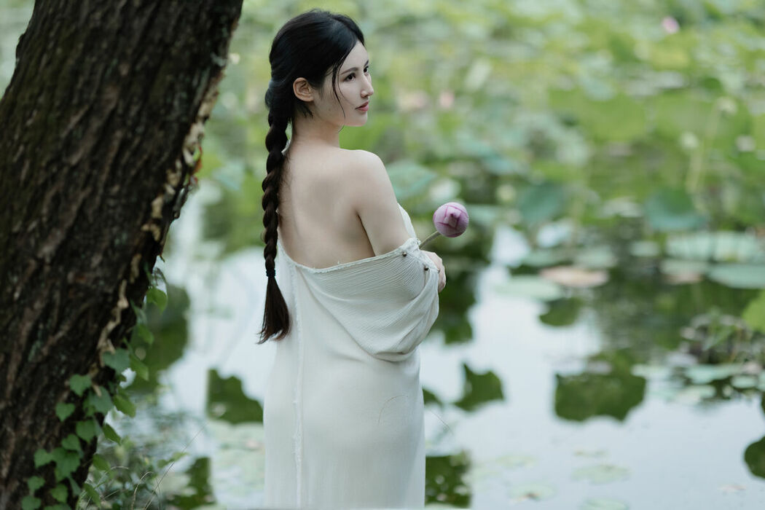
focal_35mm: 85
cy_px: 255
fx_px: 1806
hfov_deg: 23.9
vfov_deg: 16.1
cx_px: 382
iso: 100
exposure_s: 1/1250
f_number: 1.8
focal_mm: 85
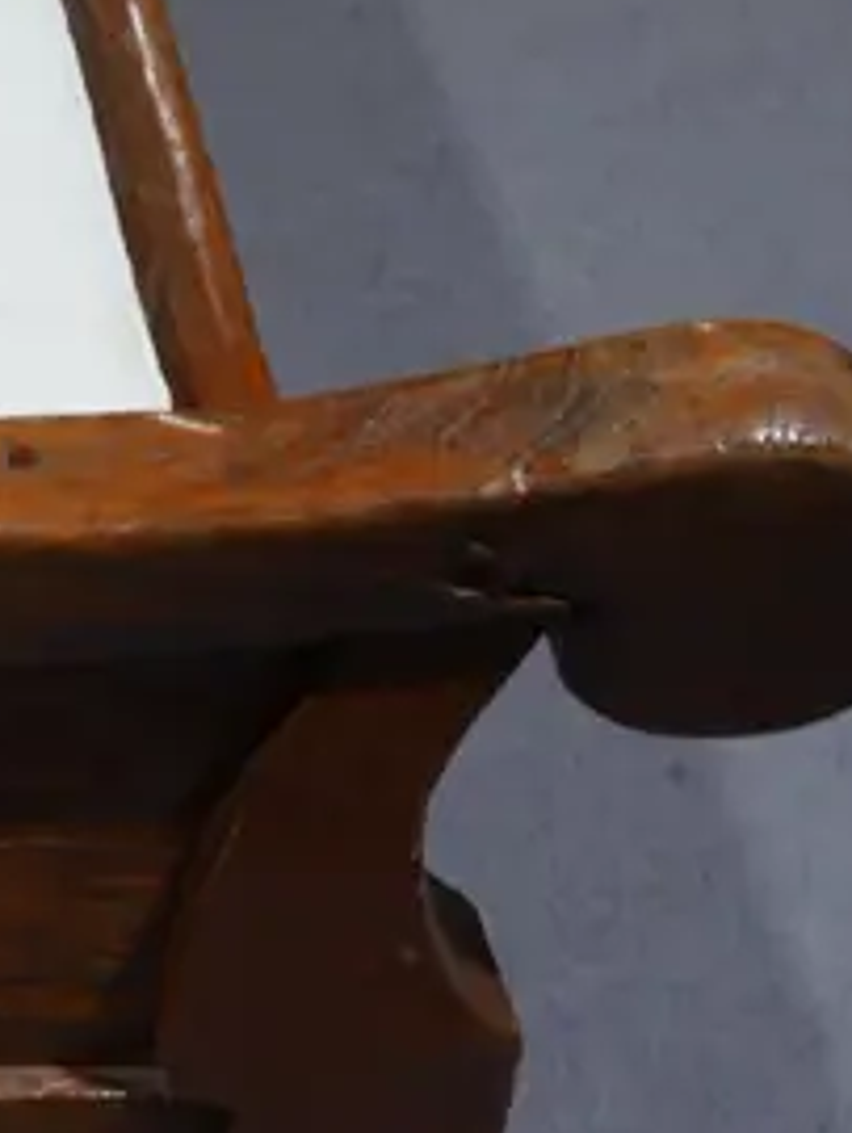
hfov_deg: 12.9
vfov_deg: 18.5
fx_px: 3473
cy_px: 537
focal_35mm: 106
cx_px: -596
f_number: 3.5
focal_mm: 14
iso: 250
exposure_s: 1/60
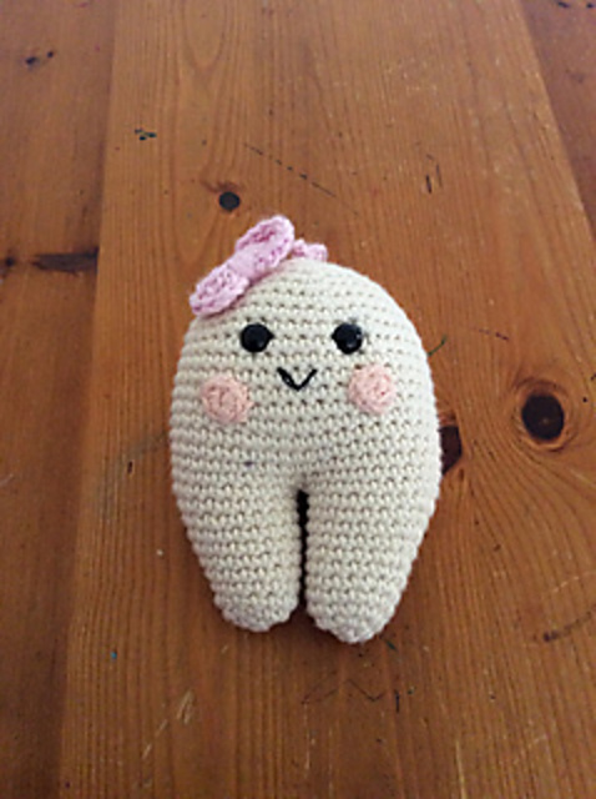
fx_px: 737
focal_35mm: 32
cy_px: 400
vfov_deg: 56.9
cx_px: 298
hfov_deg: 44.1
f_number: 2.4
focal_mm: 3.3
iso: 250
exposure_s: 1/25
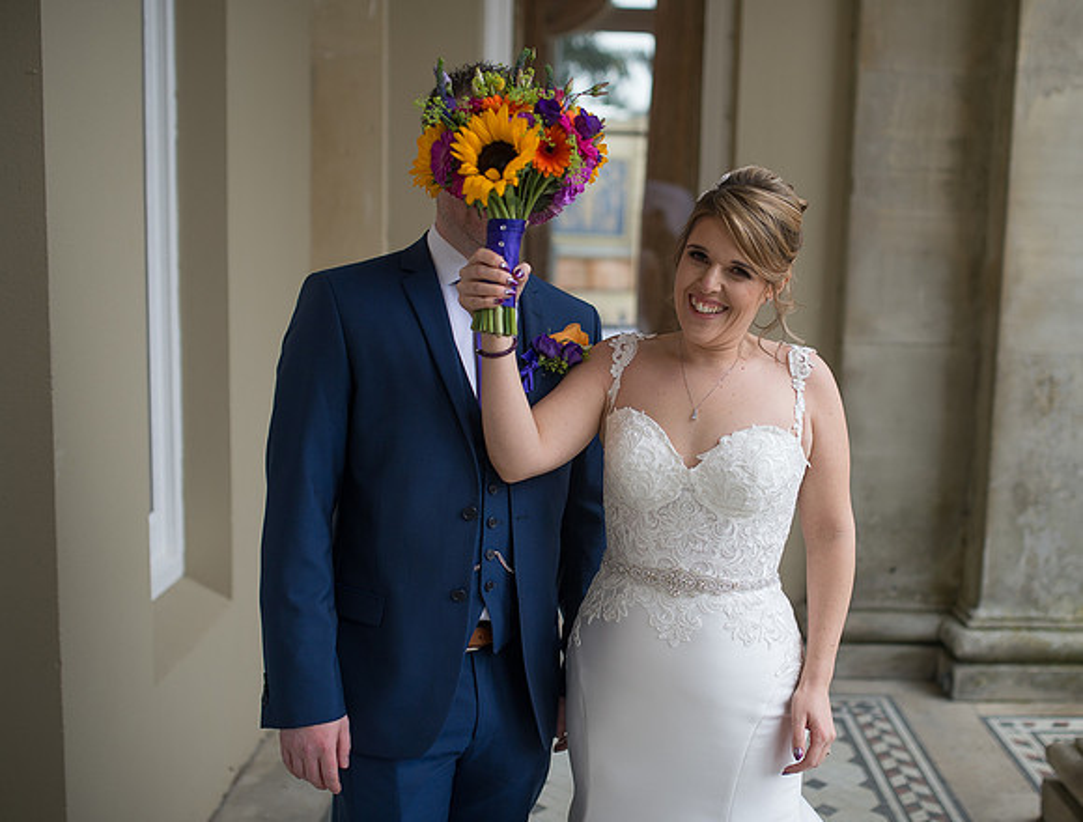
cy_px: 389
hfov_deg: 45.4
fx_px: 1286
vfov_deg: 35.4
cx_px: 654
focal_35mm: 41
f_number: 2
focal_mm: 35
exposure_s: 1/200
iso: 125
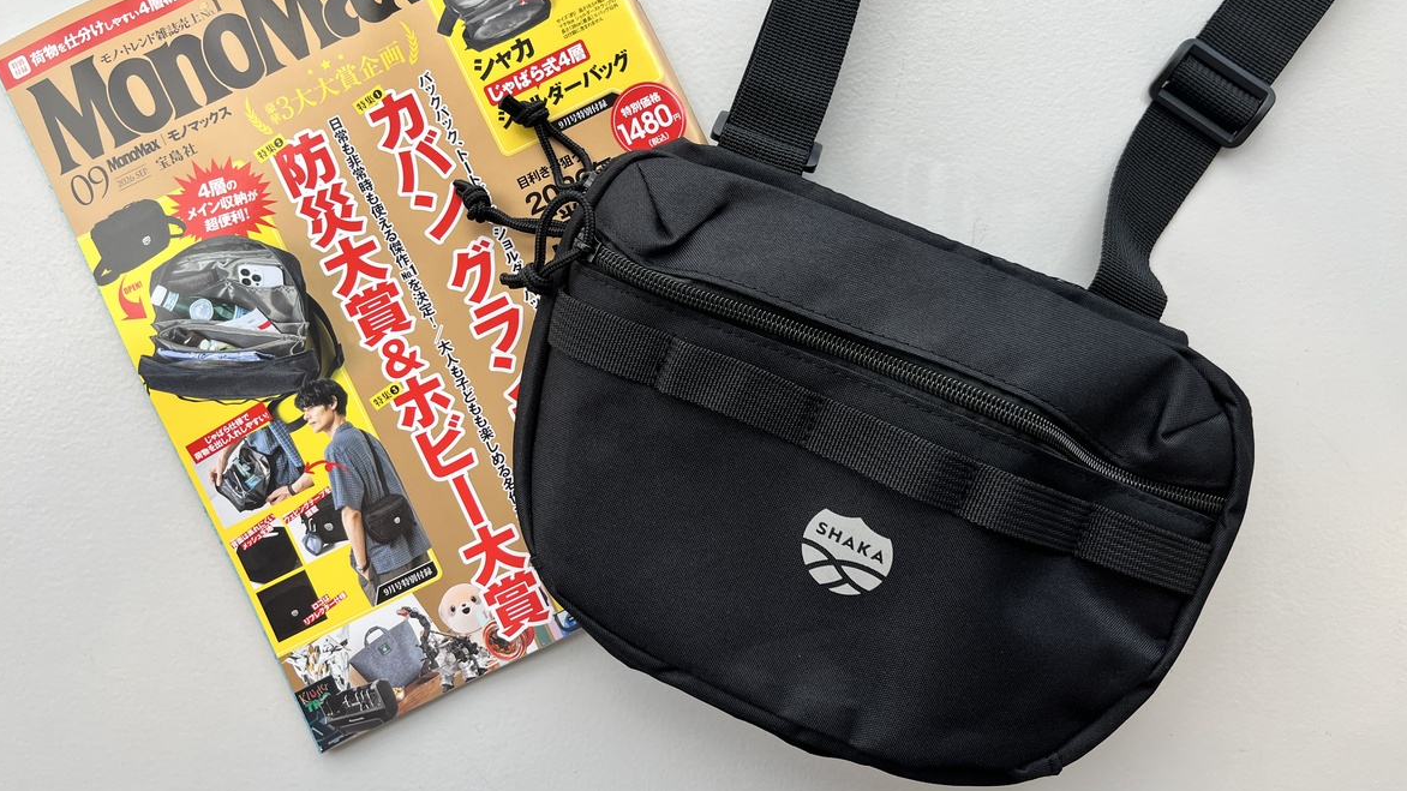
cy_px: 320
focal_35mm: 29
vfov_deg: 40.0
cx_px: 688
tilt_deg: -89.7
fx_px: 1082
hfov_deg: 66.1
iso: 50
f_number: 1.6
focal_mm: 5.1
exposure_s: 1/452
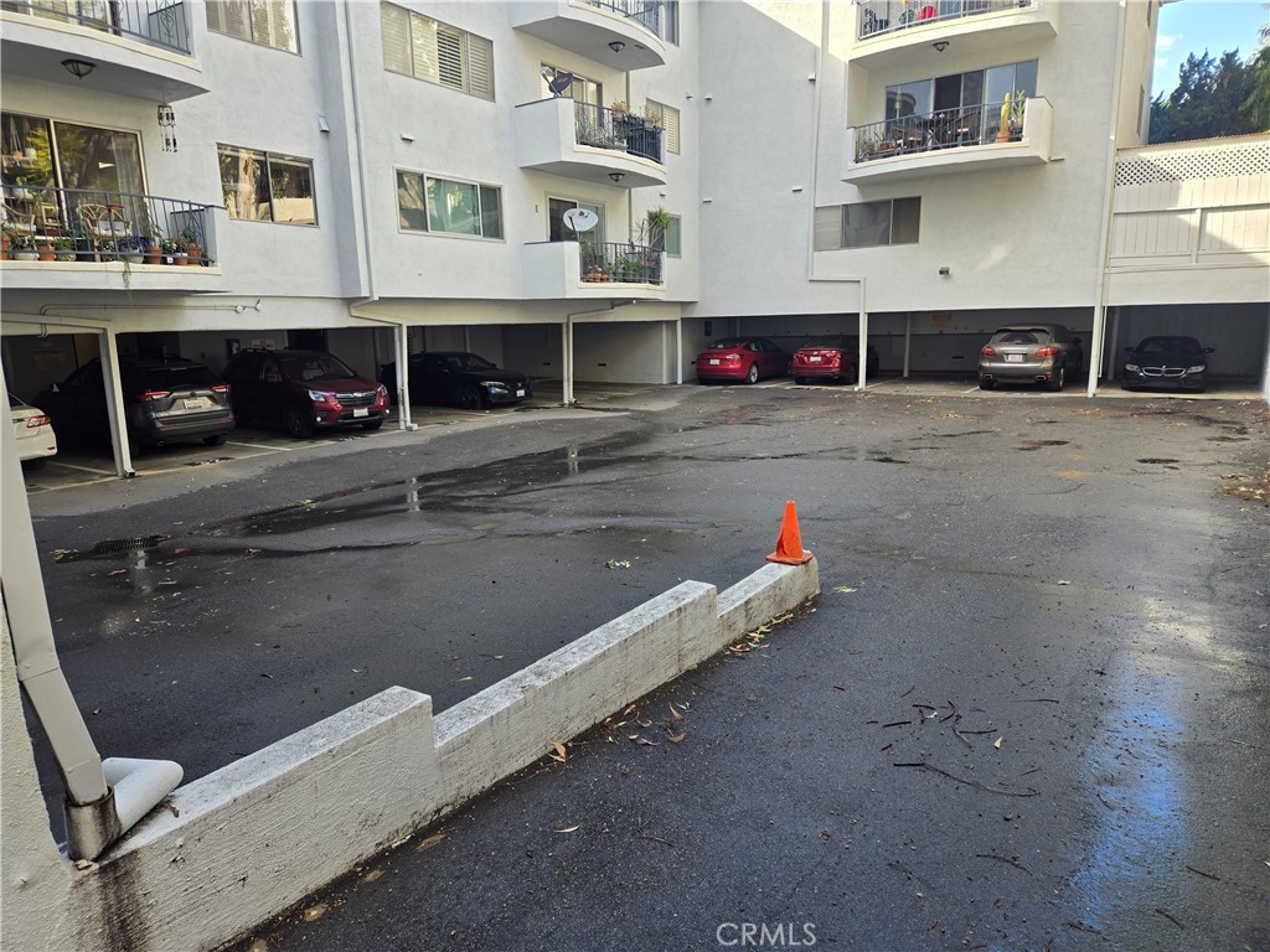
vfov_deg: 58.9
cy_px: 476
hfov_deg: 73.9
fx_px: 844
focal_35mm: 23
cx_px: 635
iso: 32
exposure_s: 1/180
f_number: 1.8
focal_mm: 5.4
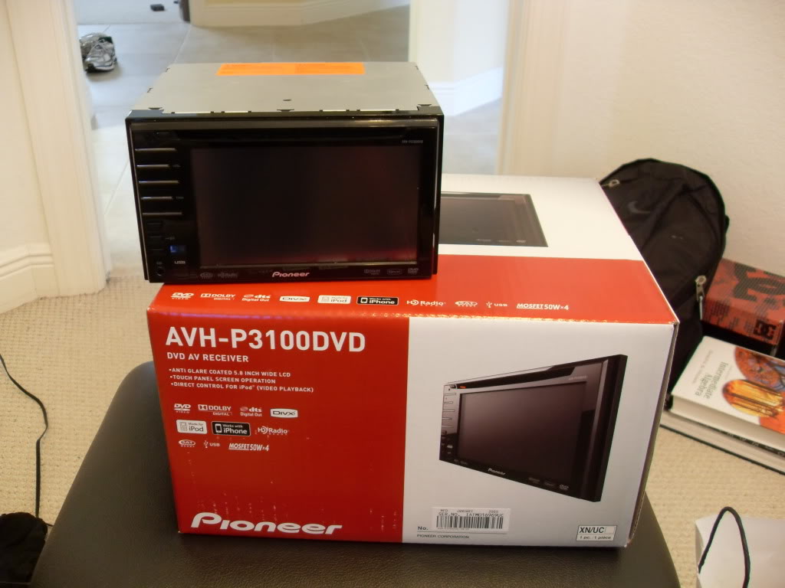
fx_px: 771
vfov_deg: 41.8
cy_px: 294
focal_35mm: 34
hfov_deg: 54.0
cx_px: 392
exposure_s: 1/6
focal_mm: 6.3
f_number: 2.8
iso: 200
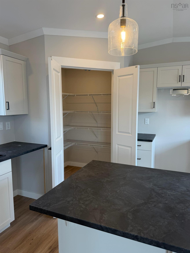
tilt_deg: -6.9
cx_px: 95
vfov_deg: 71.6
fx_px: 176
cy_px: 126
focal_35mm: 24
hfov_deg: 56.8
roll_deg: -0.1
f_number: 1.78
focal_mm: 6.76
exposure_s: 1/148
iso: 80
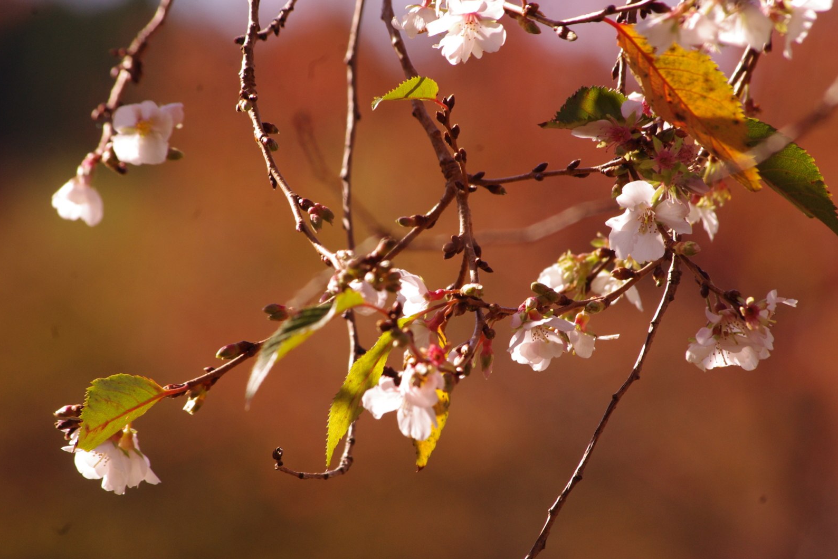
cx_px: 416
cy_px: 280
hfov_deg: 6.5
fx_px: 7379
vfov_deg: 4.3
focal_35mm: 317
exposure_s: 1/400
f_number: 11
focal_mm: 210
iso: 400
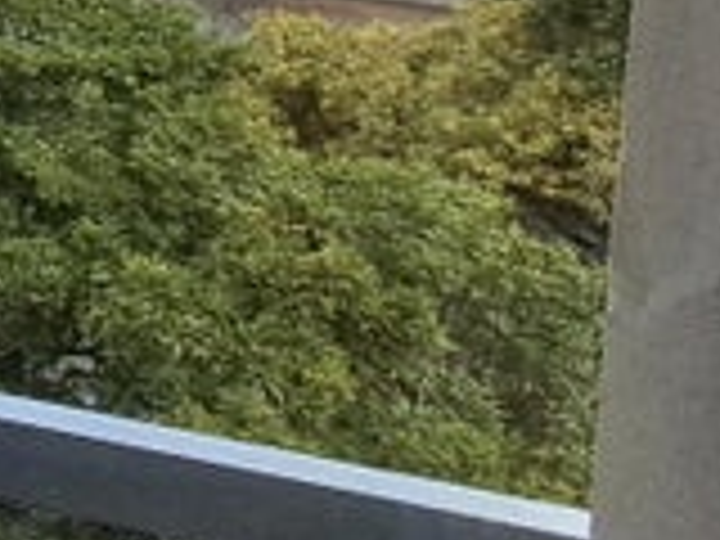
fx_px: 1331
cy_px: -234
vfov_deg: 20.2
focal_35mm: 64
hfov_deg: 19.3
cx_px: -684
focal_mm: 1.64
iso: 40
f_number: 2.2
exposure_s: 1/846
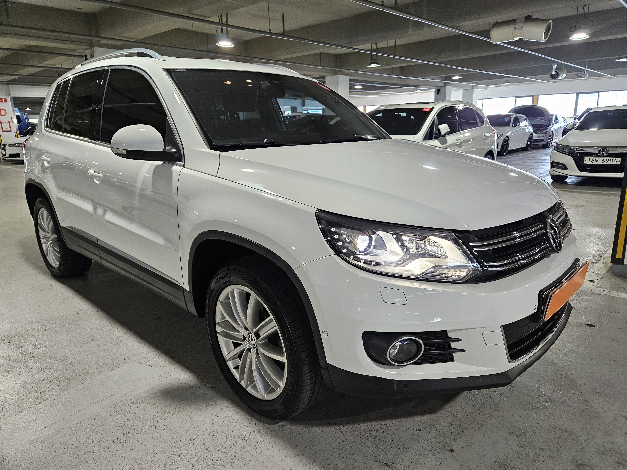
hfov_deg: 73.9
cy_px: 235
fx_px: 417
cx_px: 314
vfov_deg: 58.9
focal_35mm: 23
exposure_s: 1/120
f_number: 1.8
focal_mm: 5.4
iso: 320
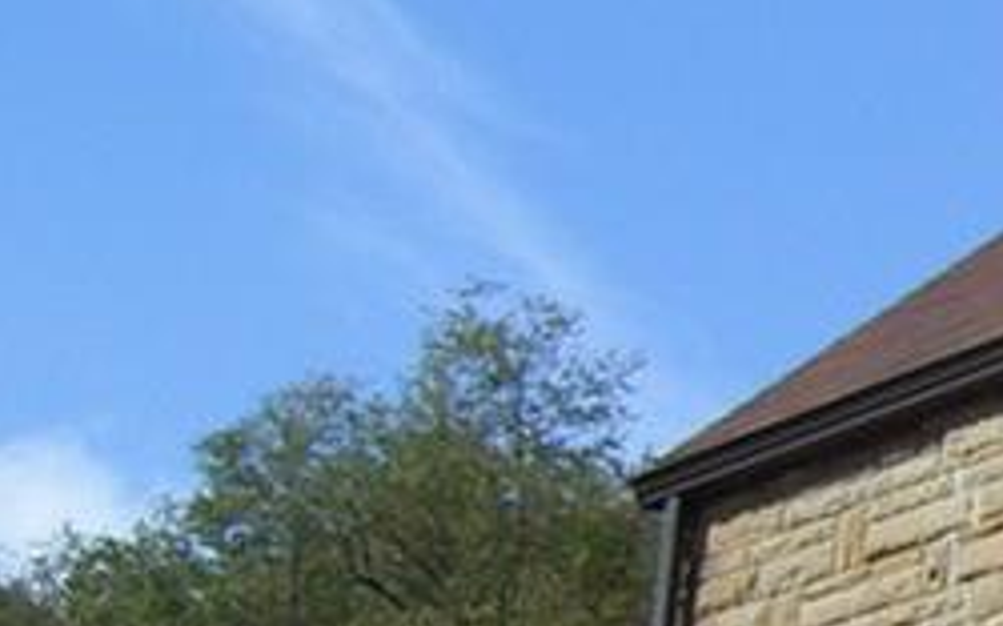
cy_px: 638
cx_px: 1902
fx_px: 4262
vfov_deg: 8.3
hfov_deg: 12.1
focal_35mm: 156
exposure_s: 1/400
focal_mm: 6
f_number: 4.8
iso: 80
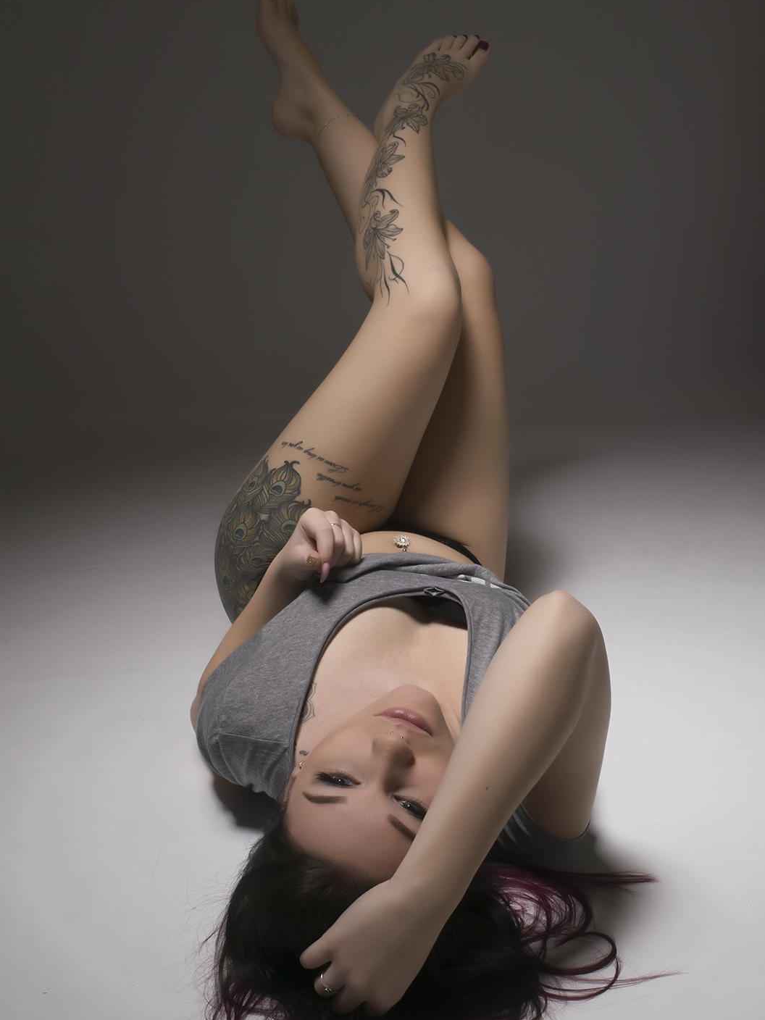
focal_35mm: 48
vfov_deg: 40.0
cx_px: 386
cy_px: 541
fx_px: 1401
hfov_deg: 30.5
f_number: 18
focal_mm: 29
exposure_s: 1/100
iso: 200
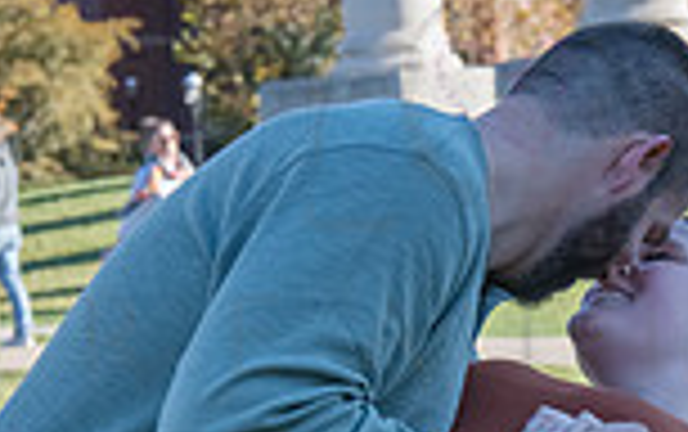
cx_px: 522
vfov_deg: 7.0
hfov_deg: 11.2
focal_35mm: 186
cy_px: 495
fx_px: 3491
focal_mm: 62
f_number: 7.1
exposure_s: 1/500
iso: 640
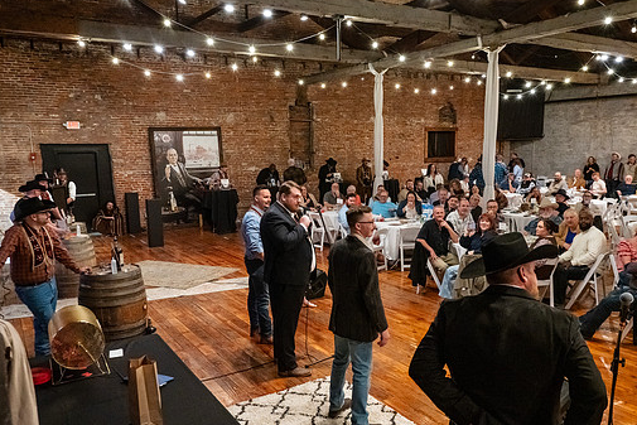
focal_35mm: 31
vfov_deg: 42.3
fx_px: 549
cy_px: 235
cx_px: 337
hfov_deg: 60.2
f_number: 6.3
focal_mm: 27
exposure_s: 1/40
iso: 6400
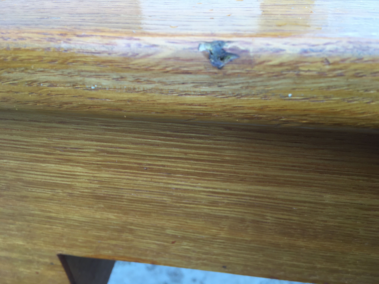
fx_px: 318
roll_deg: -0.1
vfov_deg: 48.2
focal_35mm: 29
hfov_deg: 61.7
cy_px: 142
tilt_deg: -33.6
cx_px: 190
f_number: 2.2
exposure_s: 1/100
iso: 25
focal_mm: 4.15
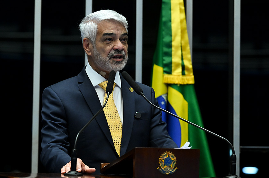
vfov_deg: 9.2
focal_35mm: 149
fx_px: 1111
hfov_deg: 13.8
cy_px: 89
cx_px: 133
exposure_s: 1/125
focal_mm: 145
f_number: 5
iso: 4000
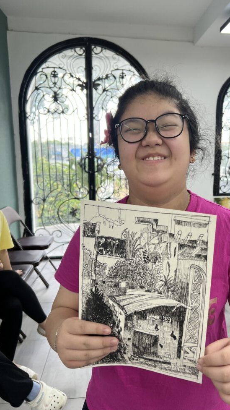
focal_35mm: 29
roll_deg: +0.1
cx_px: 156
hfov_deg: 39.6
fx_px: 315
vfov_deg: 66.1
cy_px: 203
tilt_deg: -9.1
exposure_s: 1/155
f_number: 1.5
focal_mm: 5.7
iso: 50
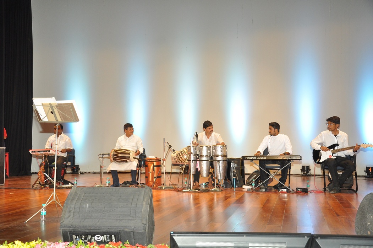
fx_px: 466
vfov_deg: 29.8
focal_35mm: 45
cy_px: 124
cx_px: 186
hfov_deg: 43.7
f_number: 5.6
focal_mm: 30
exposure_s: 1/125
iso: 1000
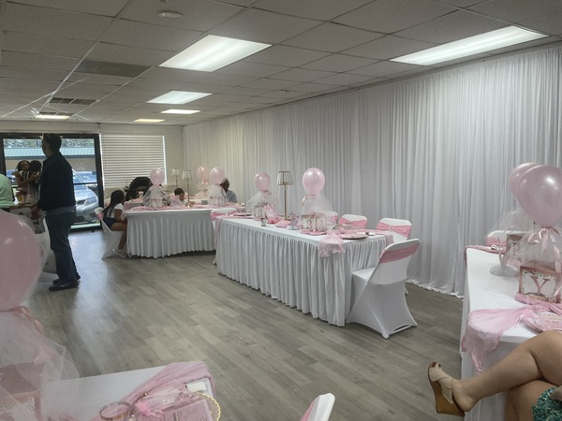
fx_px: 422
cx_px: 281
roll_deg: +1.5
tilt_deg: -6.2
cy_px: 210
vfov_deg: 53.1
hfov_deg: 67.3
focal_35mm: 26
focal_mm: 4.2
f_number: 1.6
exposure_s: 1/120
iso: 64
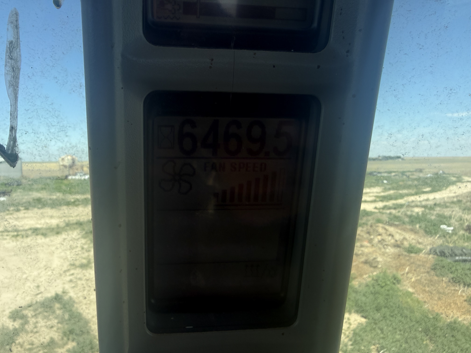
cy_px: 176
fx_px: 327
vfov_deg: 56.8
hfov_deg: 71.6
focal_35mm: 24
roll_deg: +1.4
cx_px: 236
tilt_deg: -2.5
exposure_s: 1/559
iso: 40
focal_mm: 2.22
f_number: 2.2
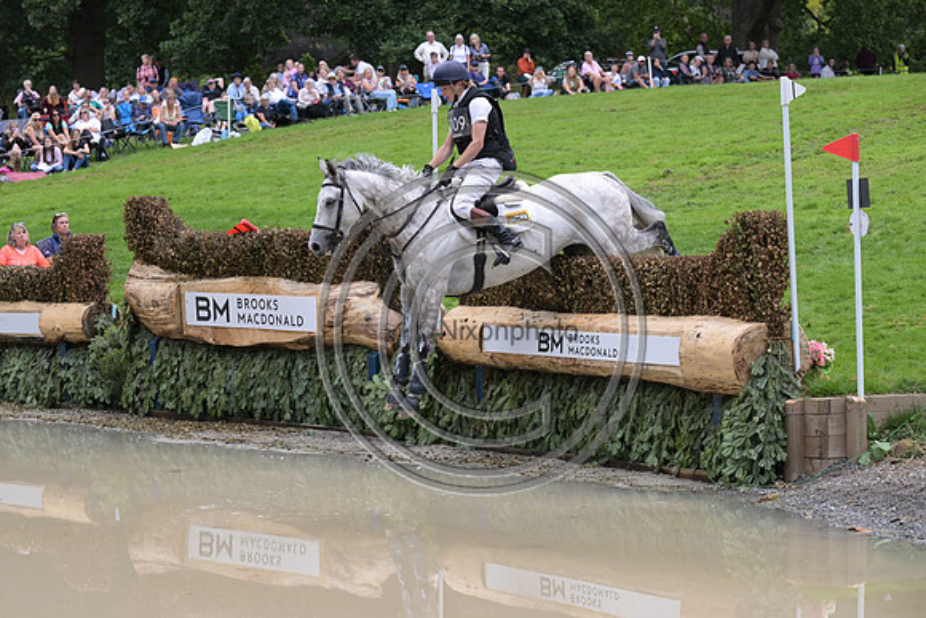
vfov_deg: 12.5
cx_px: 463
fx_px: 2830
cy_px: 309
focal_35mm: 110
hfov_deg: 18.6
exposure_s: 1/1250
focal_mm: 110
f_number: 5.6
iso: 1100
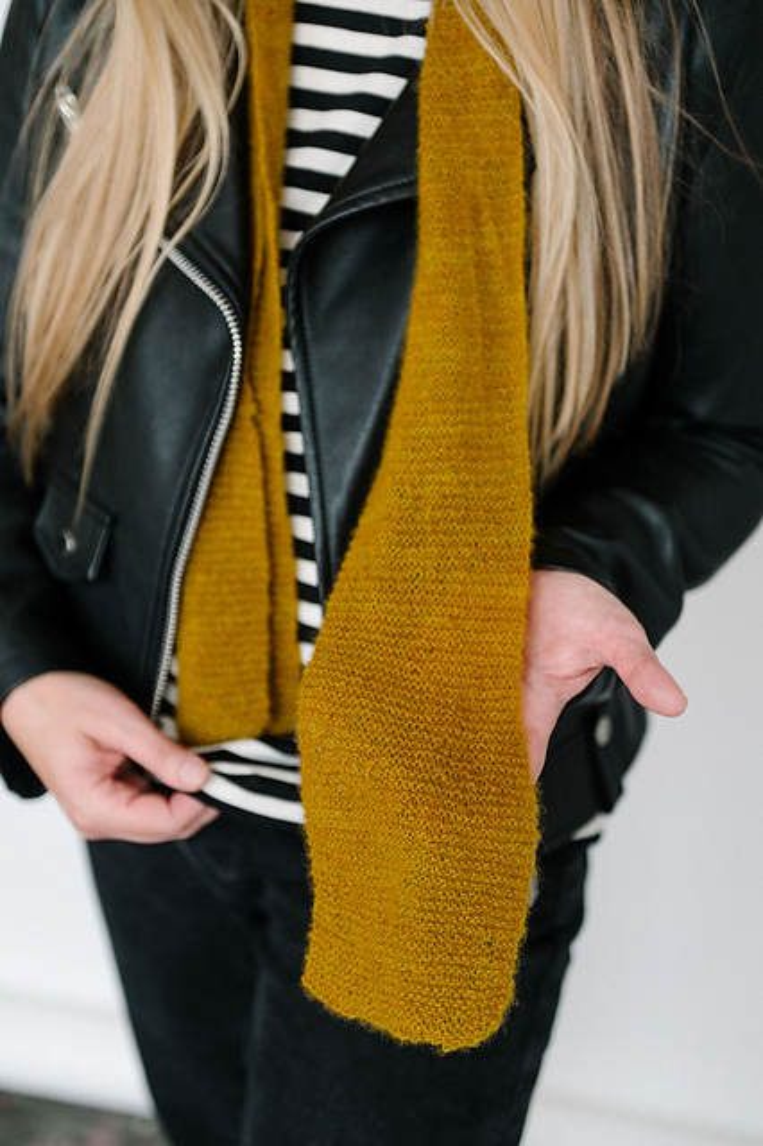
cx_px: 382
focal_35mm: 56
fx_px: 1782
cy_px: 573
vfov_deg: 35.7
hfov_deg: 24.2
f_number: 2.8
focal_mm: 56
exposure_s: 1/640
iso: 500
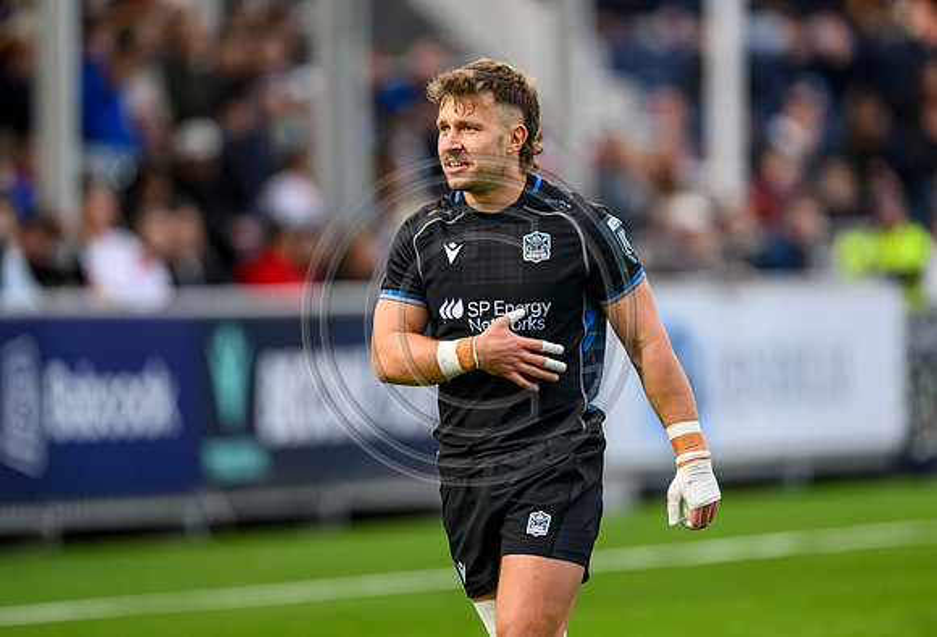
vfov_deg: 3.3
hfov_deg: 4.8
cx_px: 469
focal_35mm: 428
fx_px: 11198
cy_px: 301
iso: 2000
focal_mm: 400
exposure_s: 1/2000
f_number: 3.2
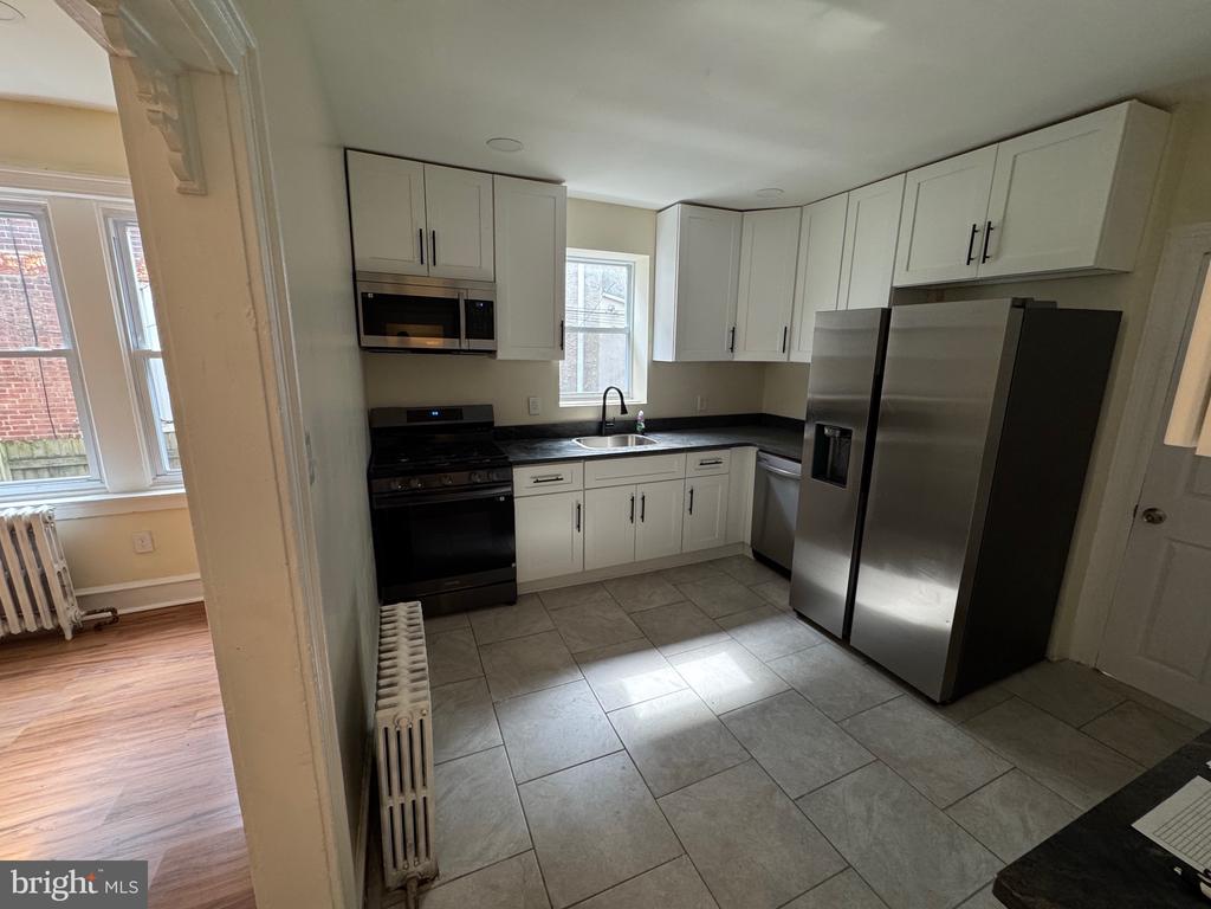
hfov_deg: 102.1
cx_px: 606
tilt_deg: -12.7
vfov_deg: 85.7
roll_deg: -1.1
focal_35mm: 14
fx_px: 490
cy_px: 454
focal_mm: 2.22
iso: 250
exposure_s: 1/120
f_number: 2.2
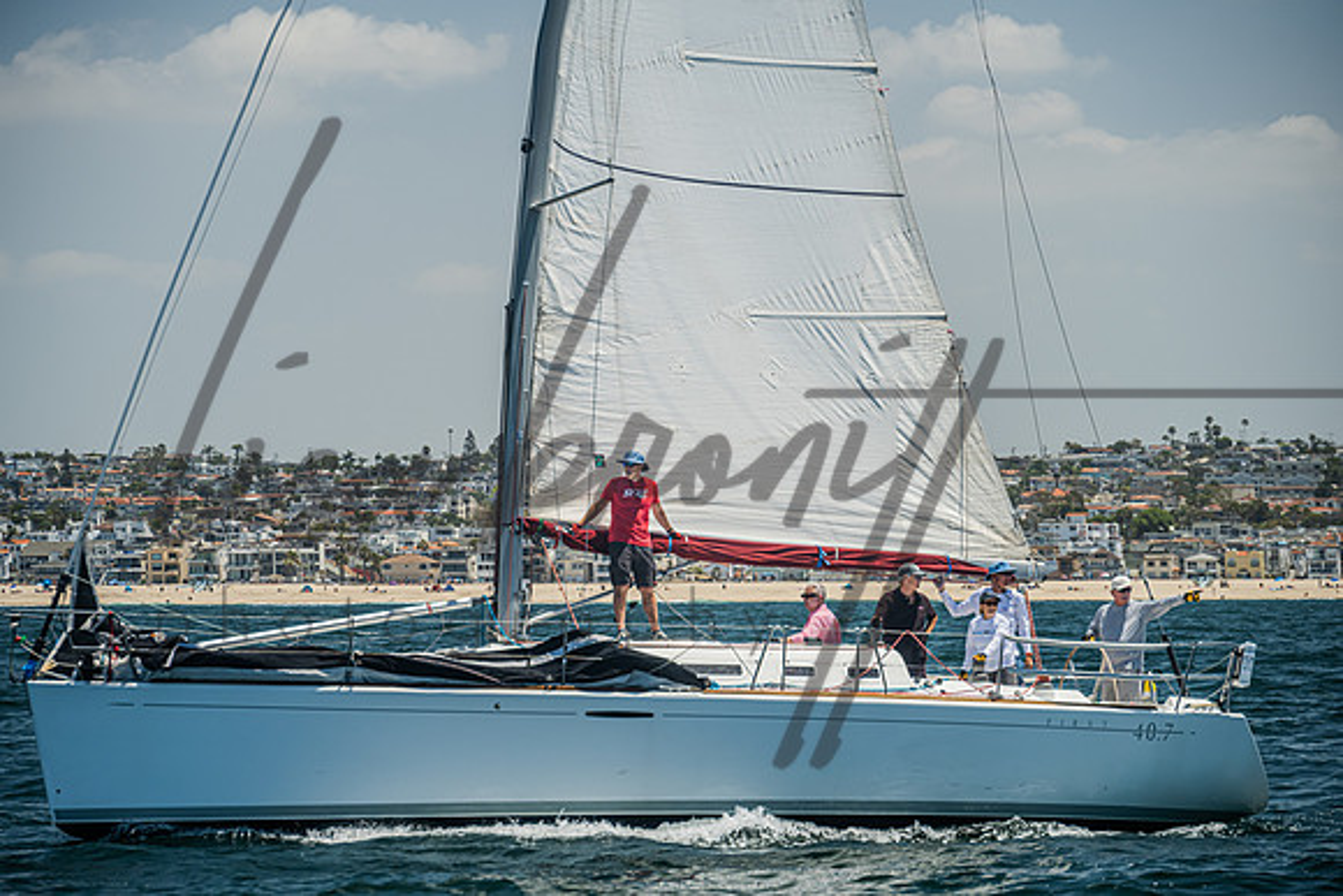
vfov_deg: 9.0
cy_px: 448
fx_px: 5717
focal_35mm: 153
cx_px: 672
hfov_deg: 13.4
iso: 320
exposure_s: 1/800
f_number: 6.3
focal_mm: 150
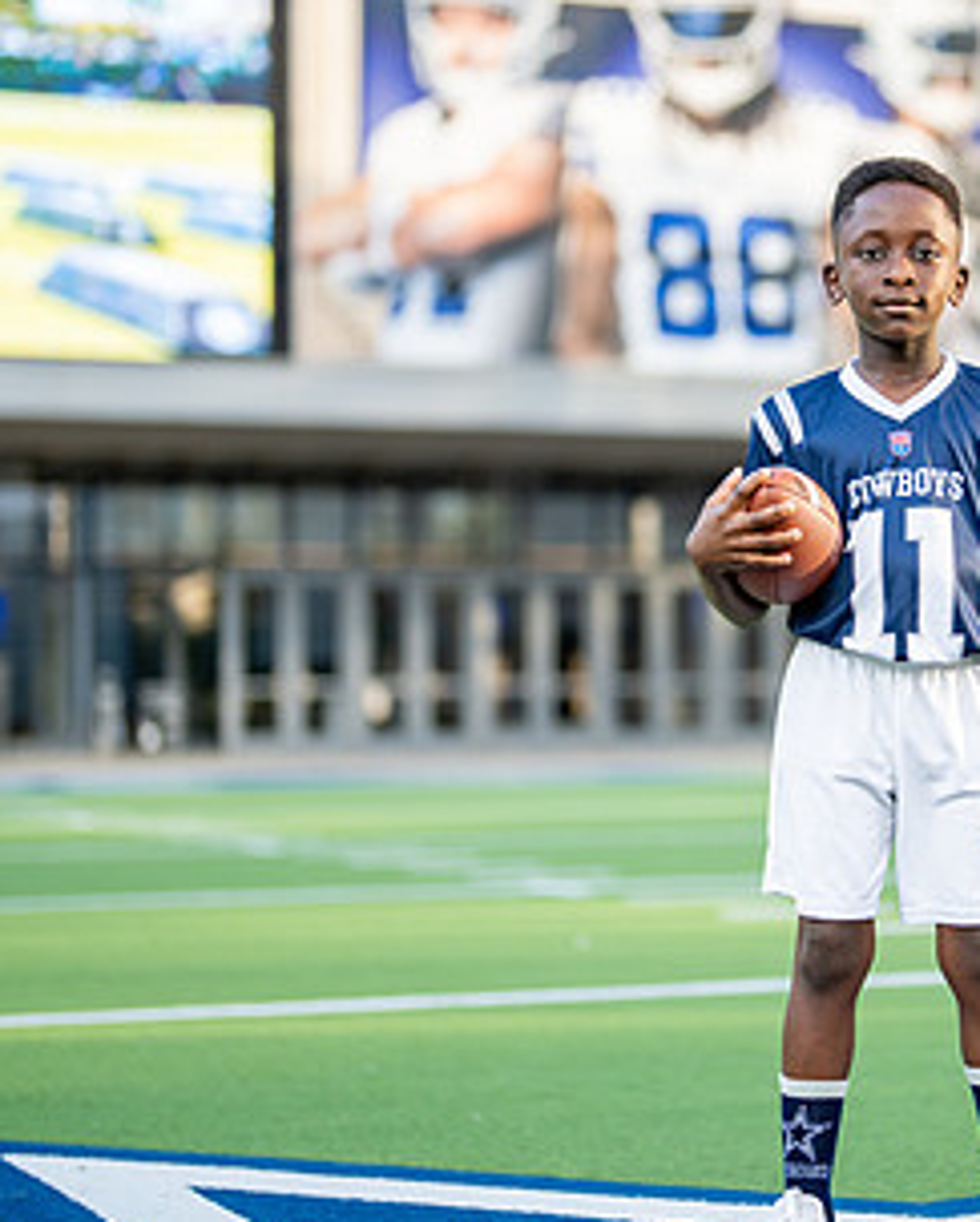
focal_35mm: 98
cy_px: 520
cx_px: 905
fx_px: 3548
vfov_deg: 19.5
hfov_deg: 15.5
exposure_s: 1/1250
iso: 100
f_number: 1.2
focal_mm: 50
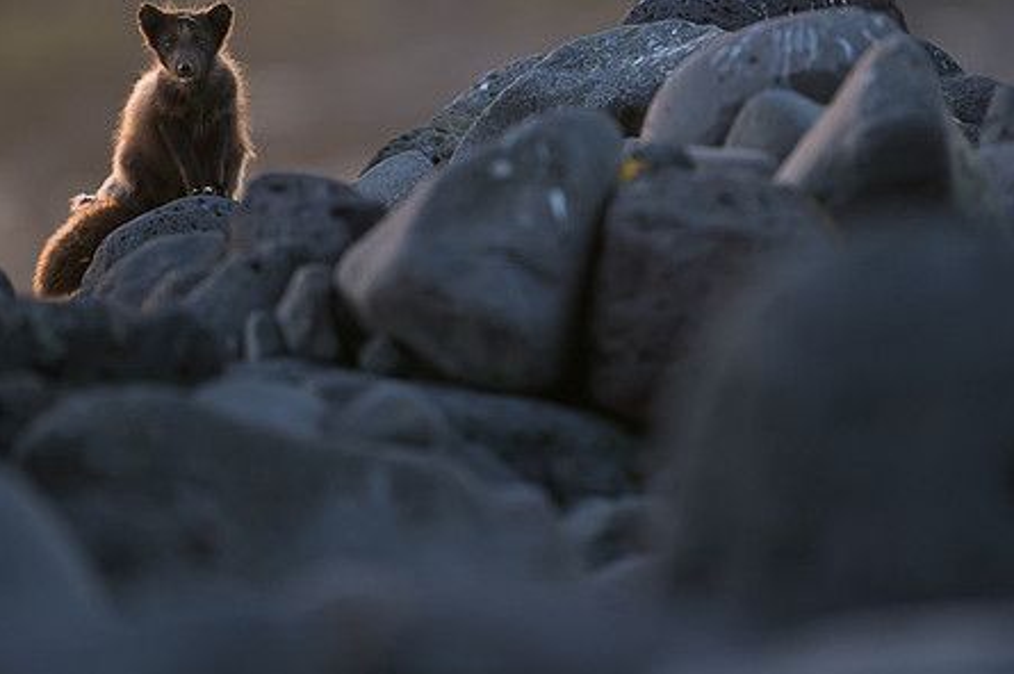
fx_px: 20321
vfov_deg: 1.9
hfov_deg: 2.9
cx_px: 571
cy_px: 126
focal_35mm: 722
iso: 400
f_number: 2.8
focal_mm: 400
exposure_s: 1/40
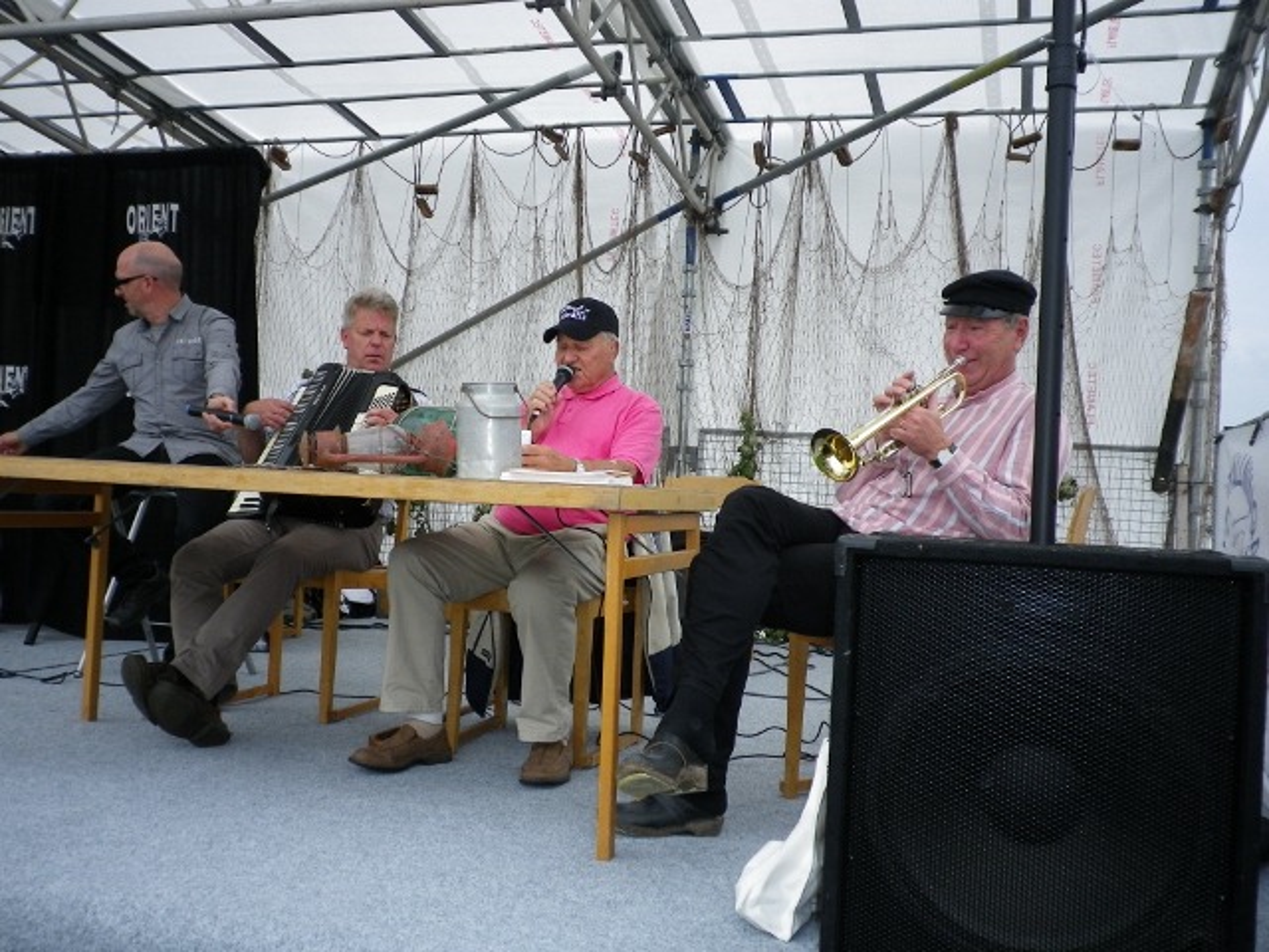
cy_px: 476
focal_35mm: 35
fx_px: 1283
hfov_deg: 52.6
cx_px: 634
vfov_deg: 40.7
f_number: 3.9
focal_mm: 6.36
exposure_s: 1/400
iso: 100
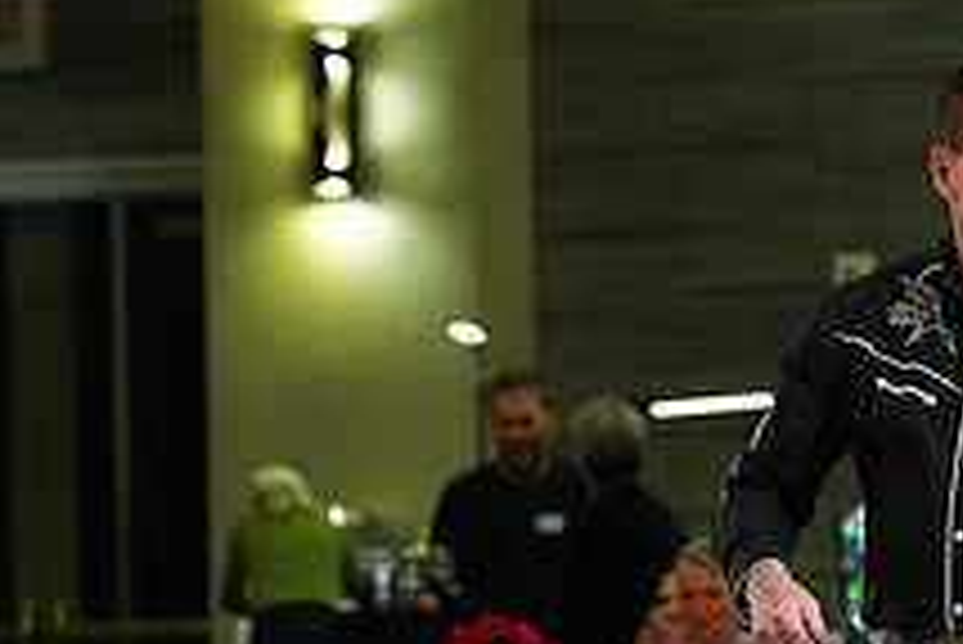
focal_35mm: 403
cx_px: 1148
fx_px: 10787
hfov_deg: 5.1
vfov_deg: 3.4
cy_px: 750
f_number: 5.6
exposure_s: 1/320
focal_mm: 149
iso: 6400
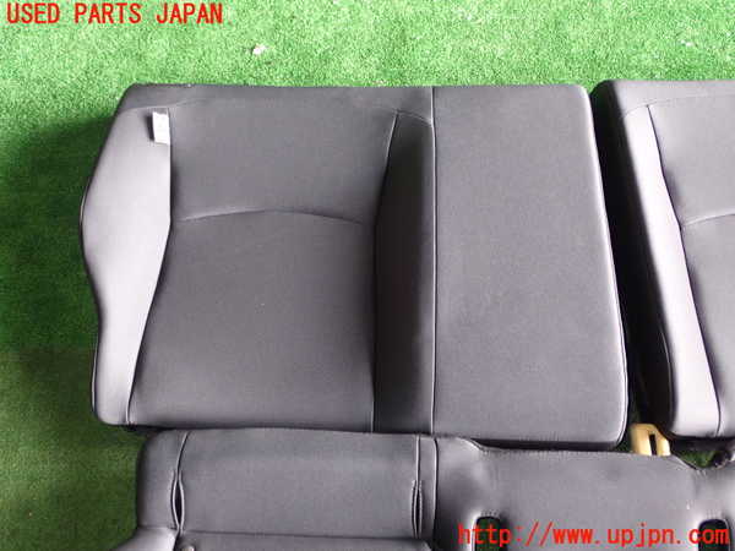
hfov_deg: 49.0
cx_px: 368
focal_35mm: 38
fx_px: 807
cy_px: 276
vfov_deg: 37.7
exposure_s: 1/40
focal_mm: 6.83
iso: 250
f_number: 2.7
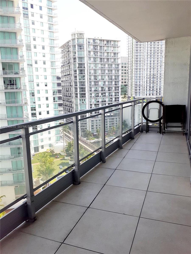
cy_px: 127
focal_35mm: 27
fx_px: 199
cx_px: 96
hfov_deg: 51.4
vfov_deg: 65.3
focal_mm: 3.6
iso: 40
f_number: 1.9
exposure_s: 1/722
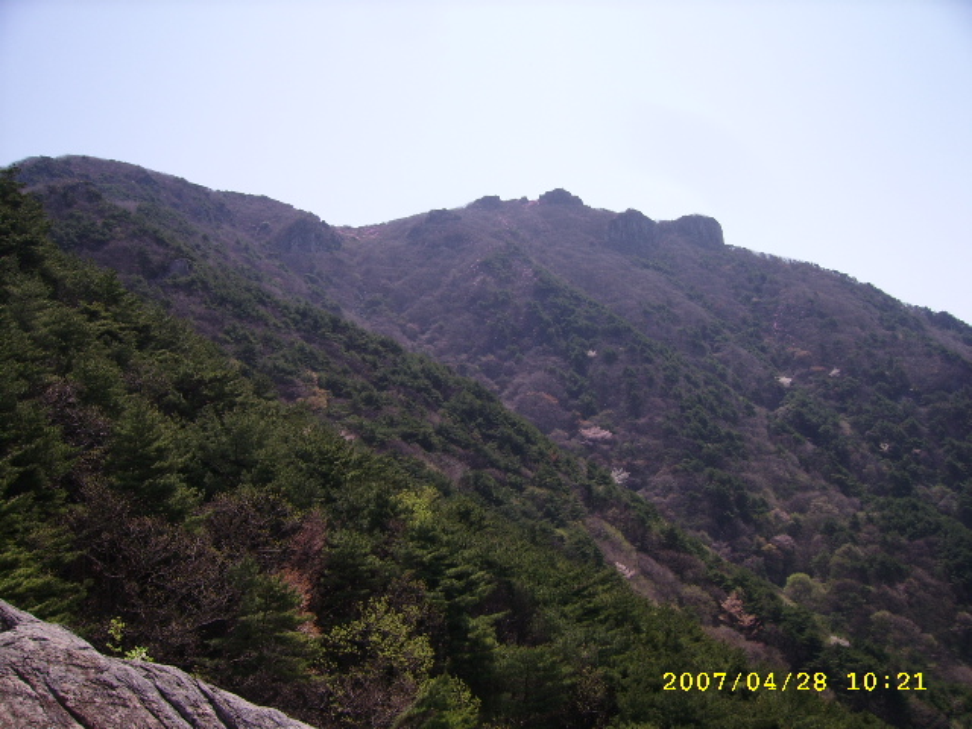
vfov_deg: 40.7
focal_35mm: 35
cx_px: 486
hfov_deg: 52.6
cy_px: 364
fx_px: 983
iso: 50
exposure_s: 1/324
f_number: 5.8
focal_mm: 5.95
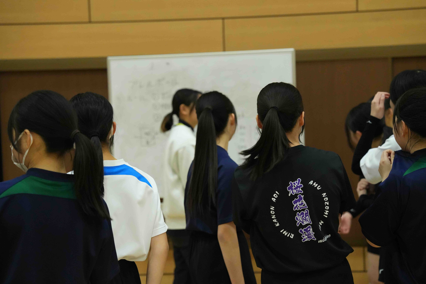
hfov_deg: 28.8
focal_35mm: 70
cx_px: 213
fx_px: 828
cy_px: 142
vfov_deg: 19.5
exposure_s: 1/320
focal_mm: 70
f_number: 2.8
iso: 8000
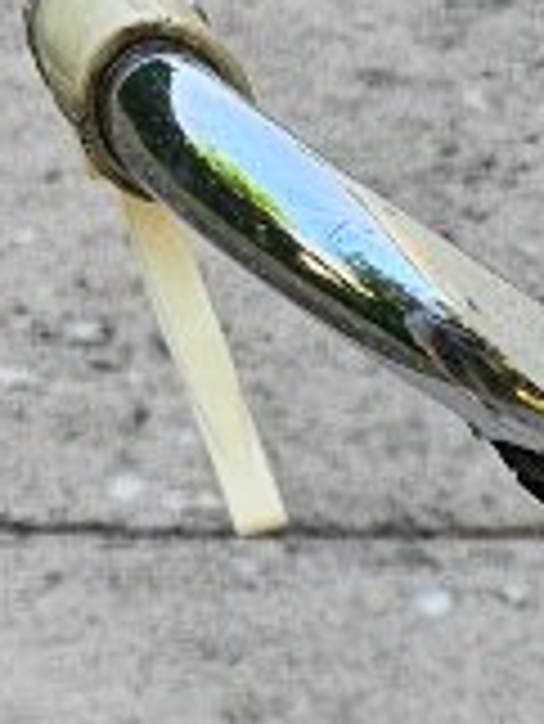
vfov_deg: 10.5
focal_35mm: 171
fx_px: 3578
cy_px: 1484
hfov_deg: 8.2
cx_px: 1173
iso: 64
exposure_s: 1/180
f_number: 1.8
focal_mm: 5.4
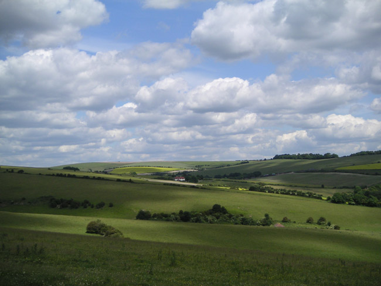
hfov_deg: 32.2
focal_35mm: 60
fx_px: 661
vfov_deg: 24.4
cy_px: 143
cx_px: 190
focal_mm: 9.3
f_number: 6.7
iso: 50
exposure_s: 1/250
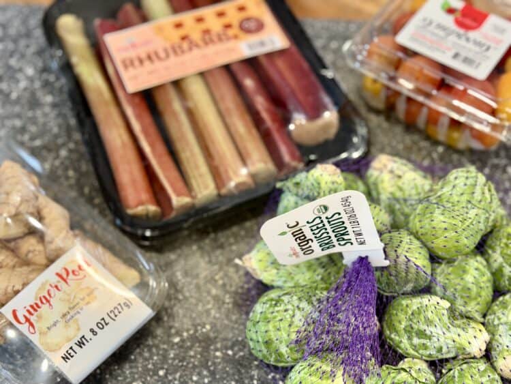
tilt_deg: -56.0
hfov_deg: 39.6
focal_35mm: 48
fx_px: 709
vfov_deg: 30.3
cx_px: 256
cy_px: 192
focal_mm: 6.76
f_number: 1.78
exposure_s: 1/60
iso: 200
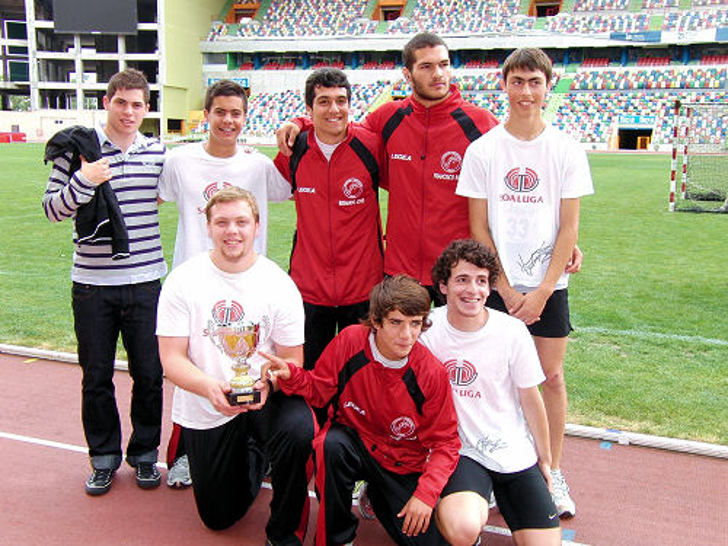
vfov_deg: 35.1
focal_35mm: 41
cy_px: 273
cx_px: 364
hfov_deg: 45.8
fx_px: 862
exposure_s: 1/160
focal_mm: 7.2
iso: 100
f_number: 3.1
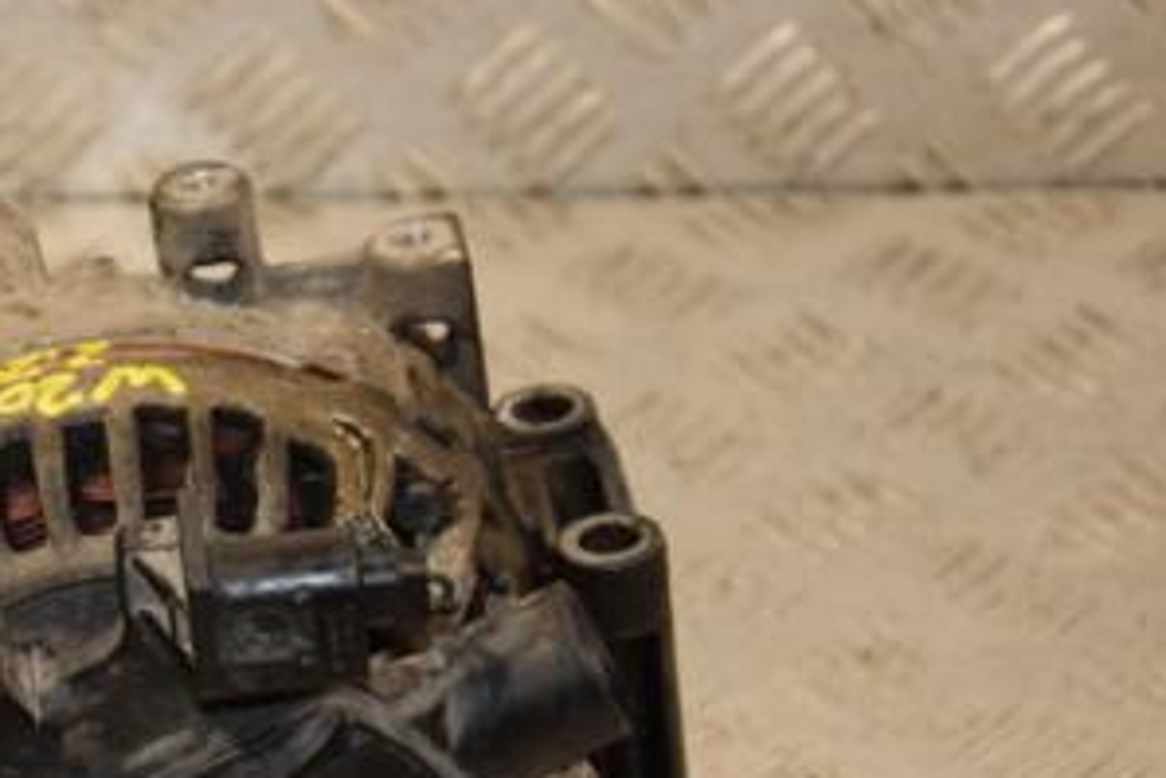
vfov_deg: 8.7
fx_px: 5087
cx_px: 98
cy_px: 672
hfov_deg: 13.0
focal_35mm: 157
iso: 800
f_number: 5
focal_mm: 52
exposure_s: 1/160
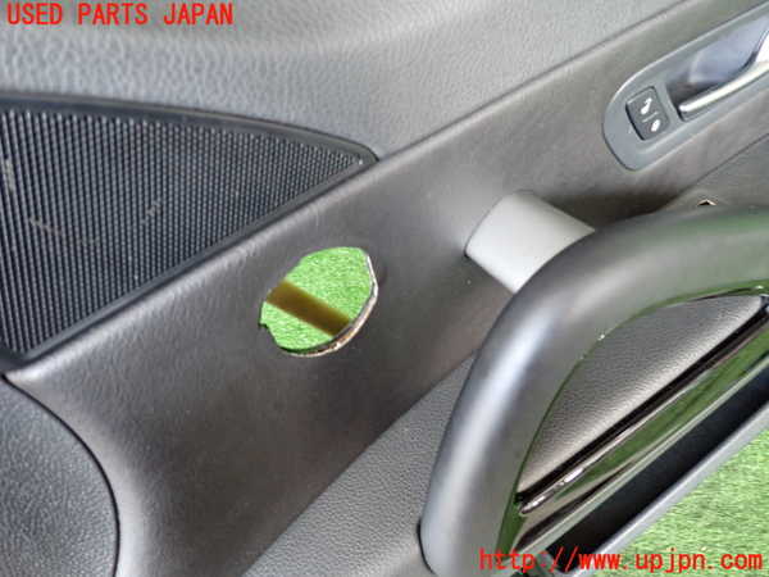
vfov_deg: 54.9
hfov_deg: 69.4
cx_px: 384
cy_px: 288
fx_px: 555
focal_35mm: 25
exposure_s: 1/30
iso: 500
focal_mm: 4.5
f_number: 2
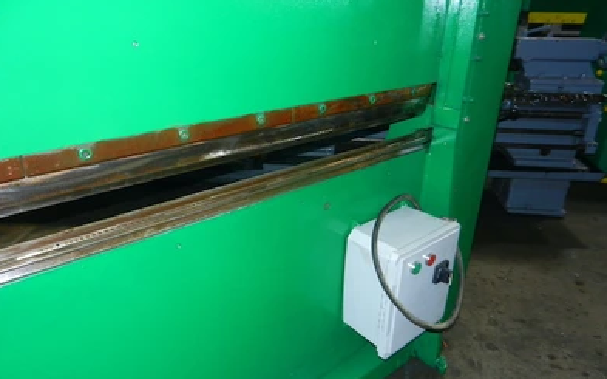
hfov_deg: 68.4
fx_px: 446
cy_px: 201
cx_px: 304
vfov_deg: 45.9
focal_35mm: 27
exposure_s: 1/30
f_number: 3.5
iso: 220
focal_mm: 4.5
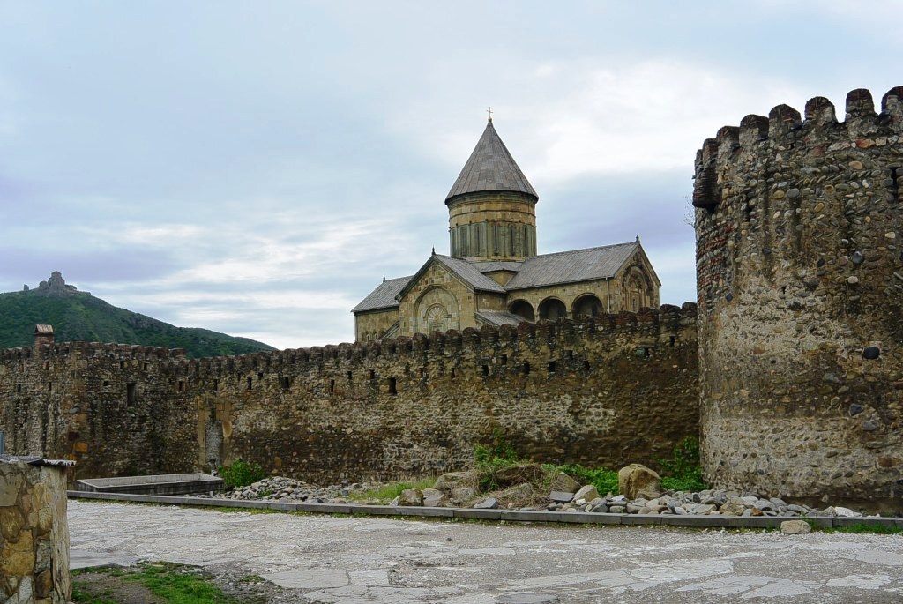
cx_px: 452
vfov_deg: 40.1
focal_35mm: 33
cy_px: 302
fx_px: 829
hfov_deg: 57.2
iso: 100
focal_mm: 12.5
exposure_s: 1/640
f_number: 4.5
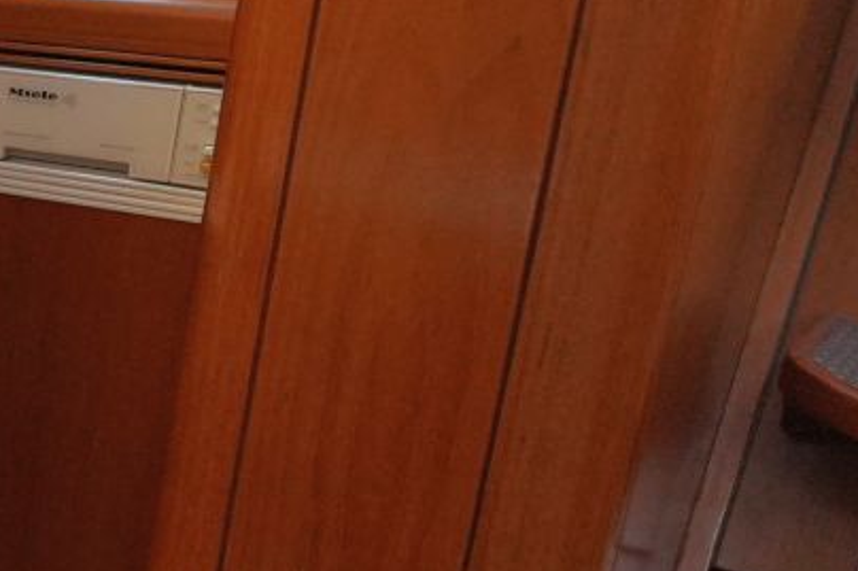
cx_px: -937
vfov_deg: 17.4
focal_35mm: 78
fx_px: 1867
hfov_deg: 17.2
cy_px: 324
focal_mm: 11
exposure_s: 1/160
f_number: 3.2
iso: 1600
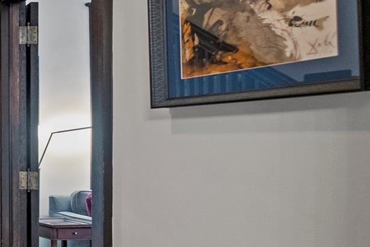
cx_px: -241
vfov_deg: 27.0
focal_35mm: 50
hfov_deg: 24.8
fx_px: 514
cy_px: 144
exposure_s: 1/3
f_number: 4
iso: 640
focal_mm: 10
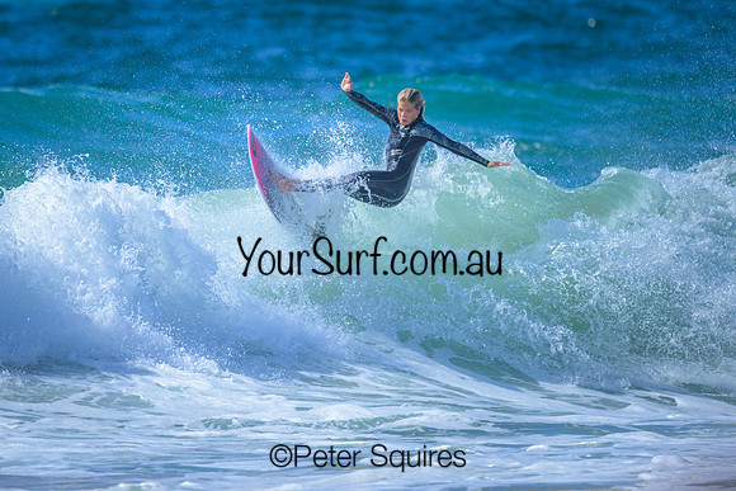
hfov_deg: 1.9
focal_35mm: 1099
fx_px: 22473
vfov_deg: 1.3
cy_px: 207
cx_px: 335
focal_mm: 800
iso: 320
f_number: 6.3
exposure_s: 1/2000
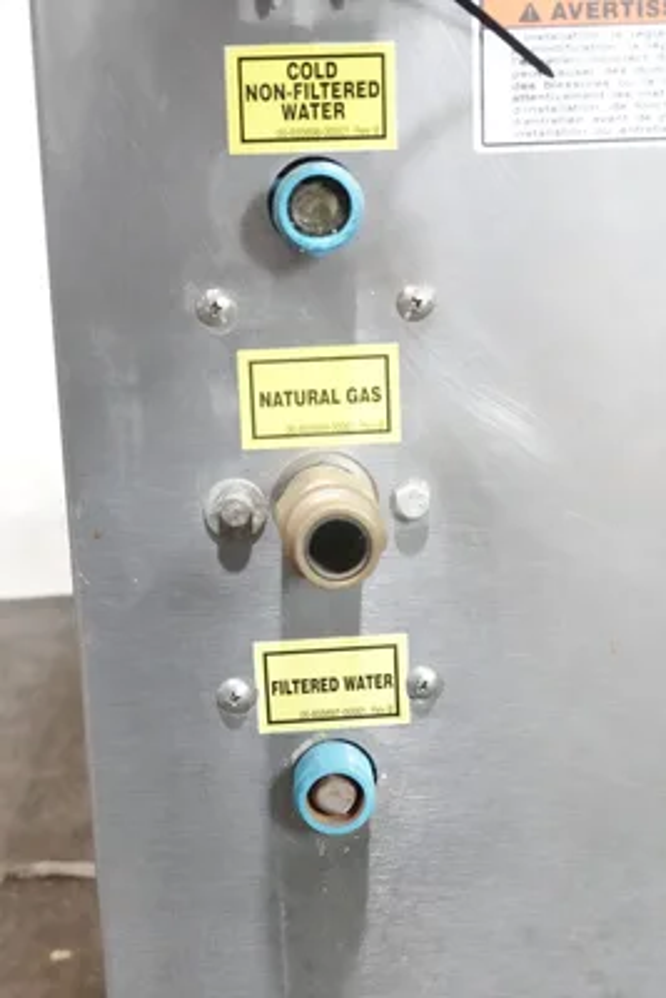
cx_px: 333
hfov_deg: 28.1
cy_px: 499
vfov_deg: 41.1
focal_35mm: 48
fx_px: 1331
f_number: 4
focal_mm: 18.24
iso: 5000
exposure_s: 1/50
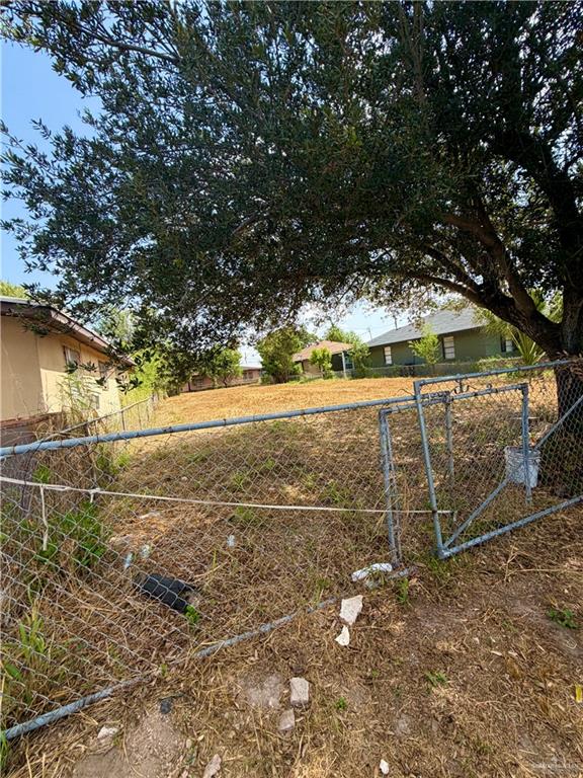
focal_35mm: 14
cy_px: 389
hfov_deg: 85.7
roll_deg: +6.9
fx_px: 314
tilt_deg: -1.7
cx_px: 292
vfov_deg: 102.1
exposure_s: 1/502
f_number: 2.2
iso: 50
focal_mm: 2.22
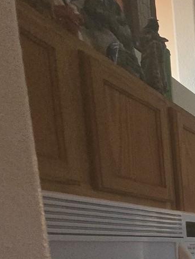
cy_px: 306
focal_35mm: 45
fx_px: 338
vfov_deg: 34.3
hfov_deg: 16.7
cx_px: 437
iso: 800
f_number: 2.2
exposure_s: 1/60
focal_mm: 2.2
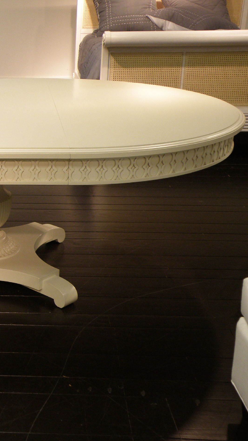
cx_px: -30
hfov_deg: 20.1
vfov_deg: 36.6
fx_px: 666
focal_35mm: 57
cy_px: 222
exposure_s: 1/25
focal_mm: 6.97
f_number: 3.3
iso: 125
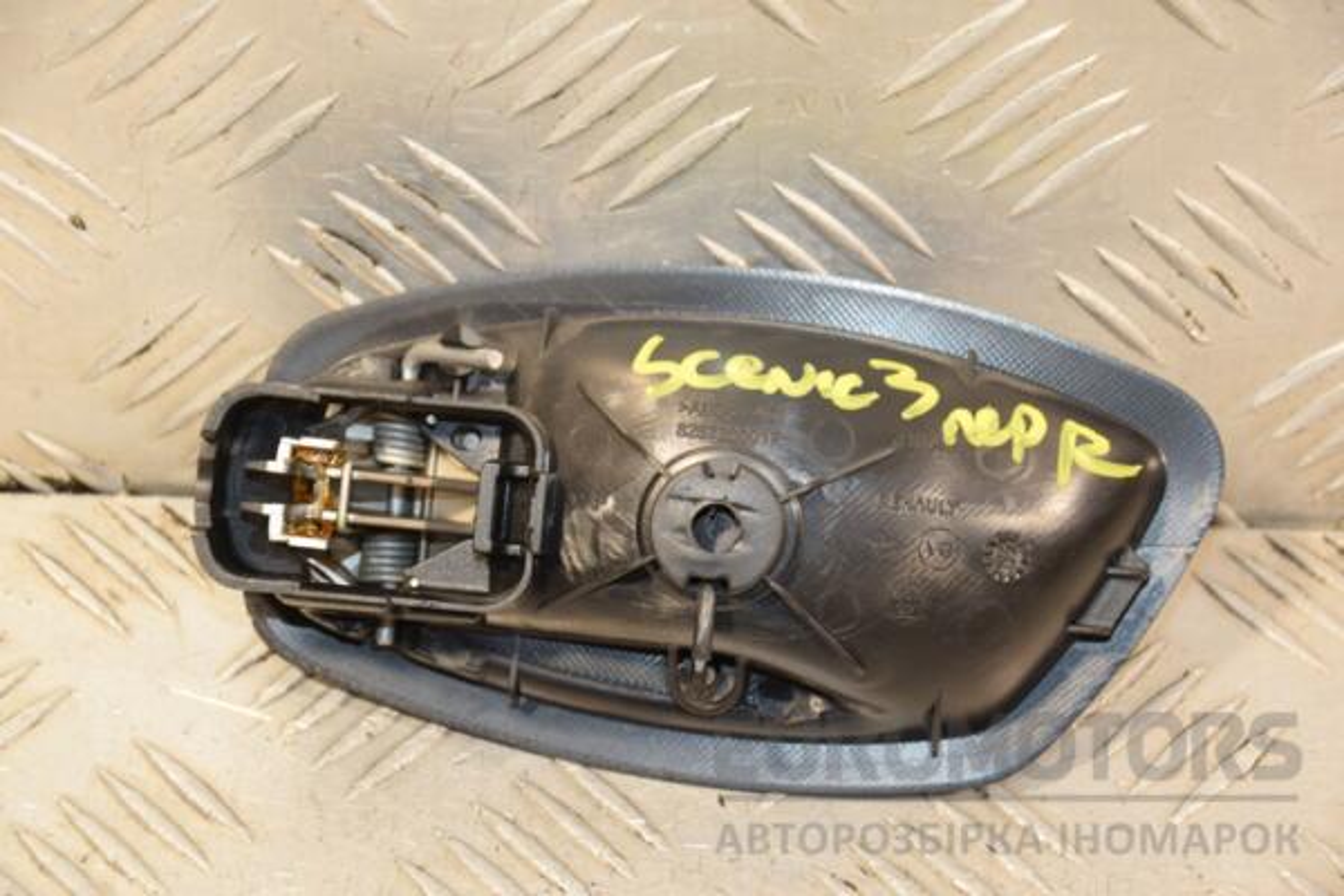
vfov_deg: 12.2
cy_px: 448
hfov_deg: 18.2
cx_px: 672
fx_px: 4200
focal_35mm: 112
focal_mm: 75
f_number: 5.3
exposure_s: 1/125
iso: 800
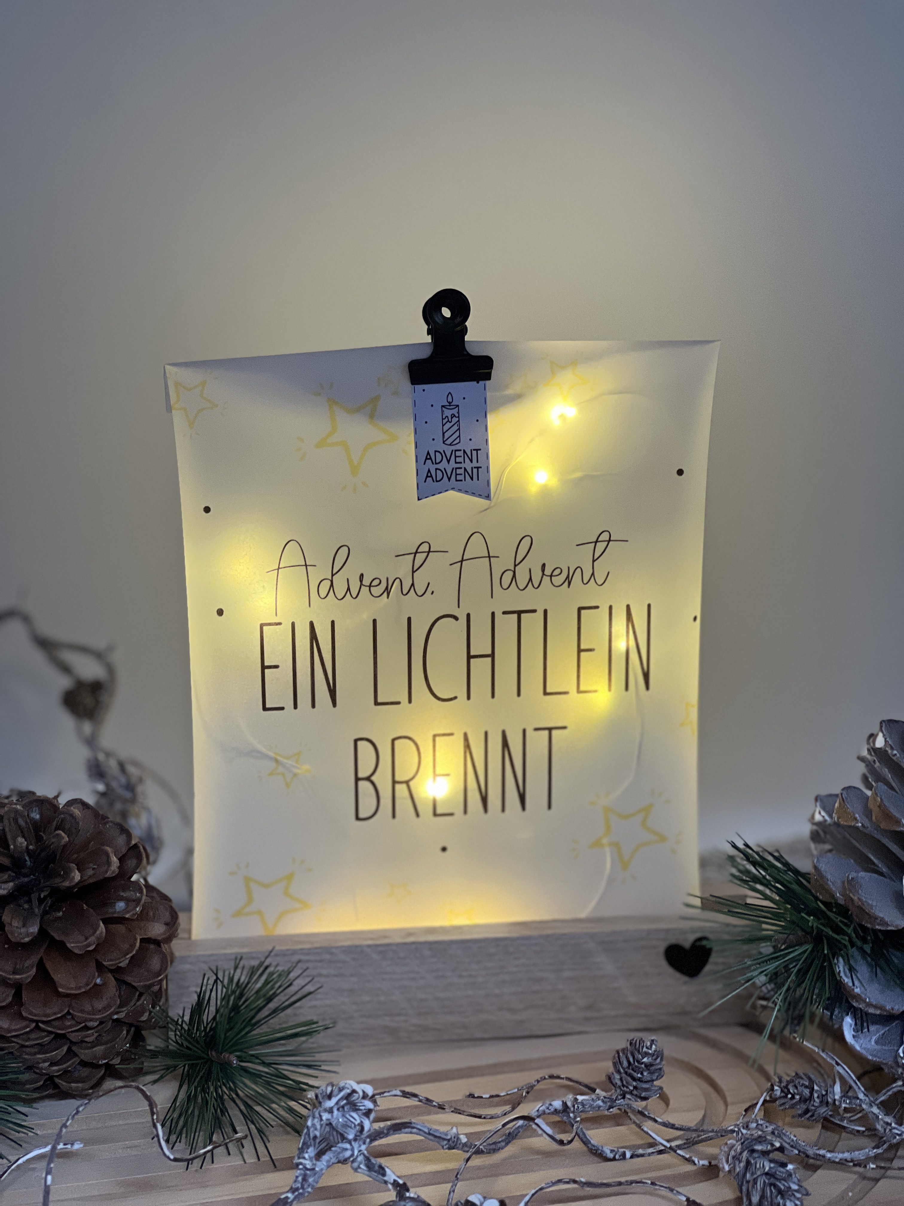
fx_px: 2681
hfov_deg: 19.1
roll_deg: +0.9
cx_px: 452
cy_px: 603
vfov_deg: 25.3
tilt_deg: -20.7
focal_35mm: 77
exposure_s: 1/100
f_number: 2.8
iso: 250
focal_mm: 9
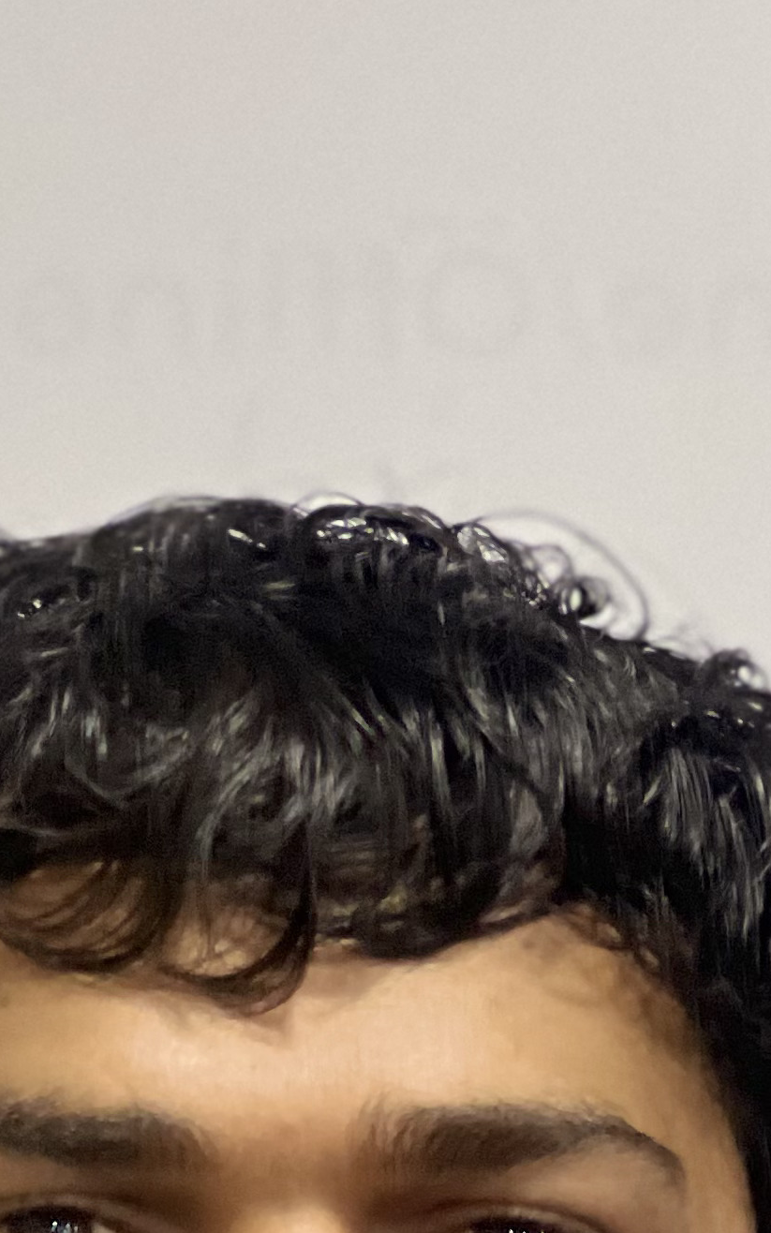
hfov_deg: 5.3
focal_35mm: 250
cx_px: 289
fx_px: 8401
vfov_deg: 8.3
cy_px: 1721
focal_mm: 9
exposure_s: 1/25
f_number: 2.8
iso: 400
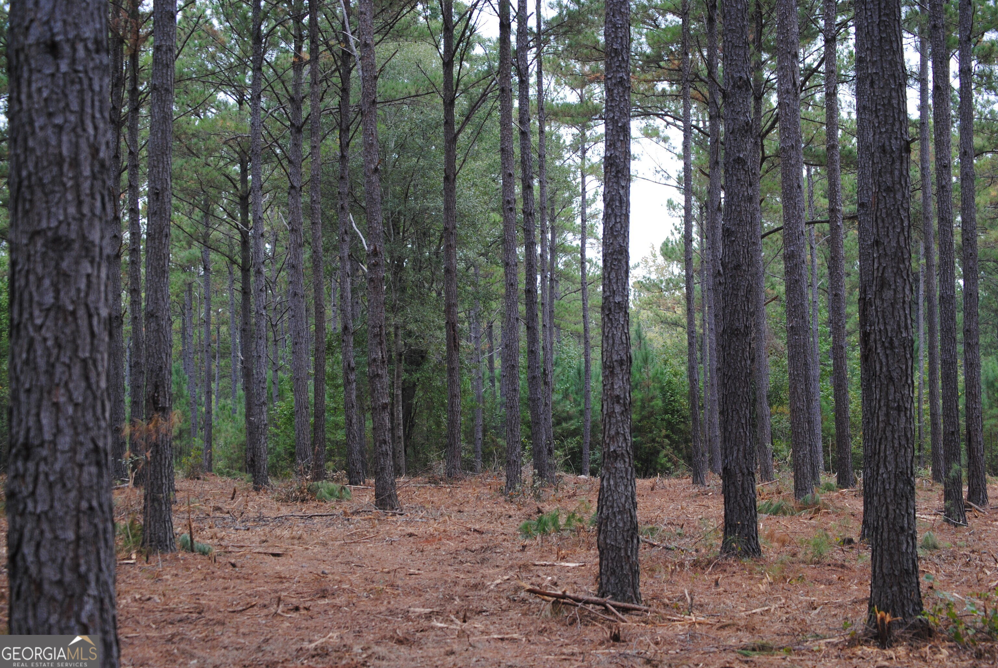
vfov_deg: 16.6
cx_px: 499
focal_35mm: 82
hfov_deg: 24.6
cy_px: 334
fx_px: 2290
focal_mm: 55
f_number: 5
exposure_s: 1/100
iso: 200
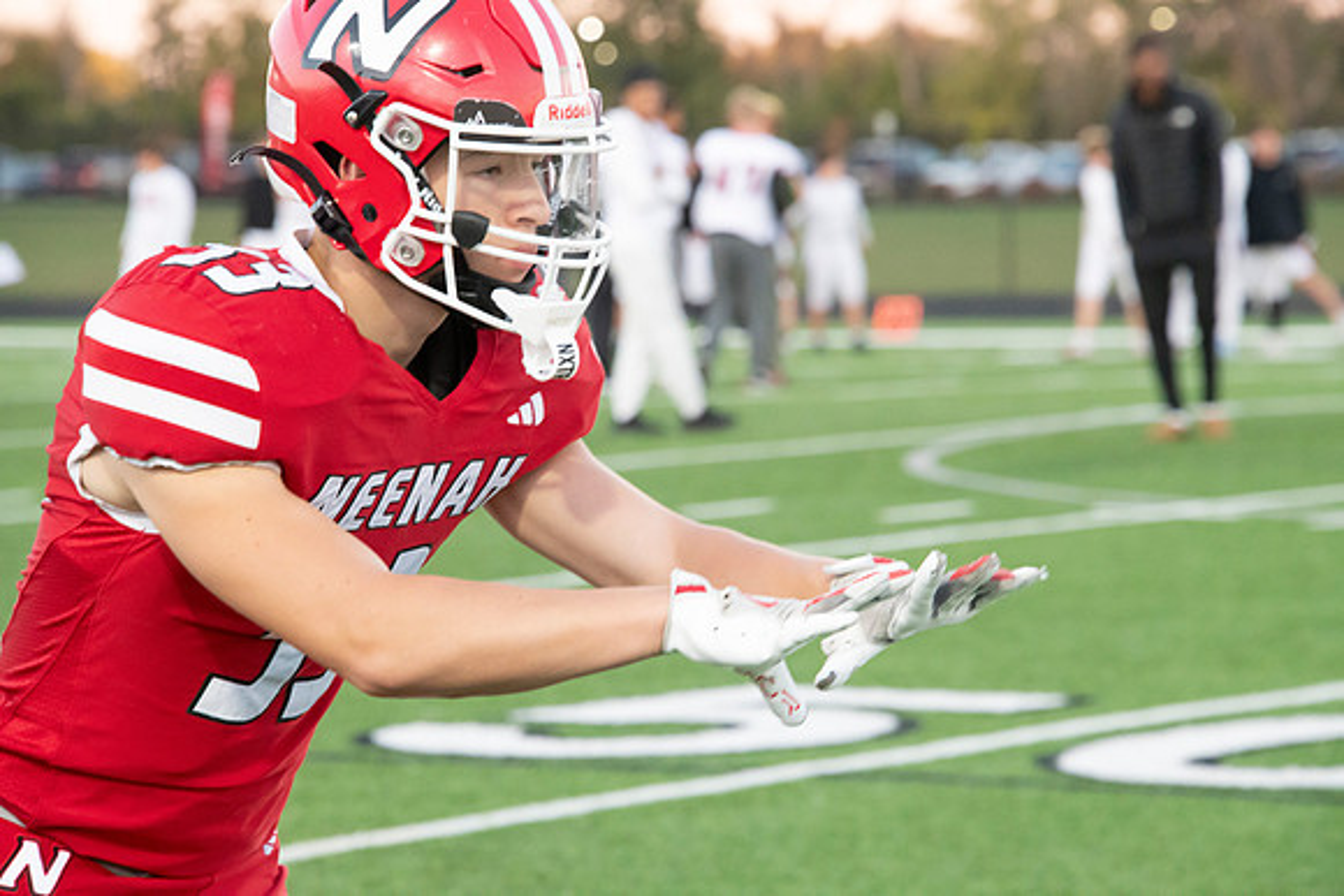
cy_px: 448
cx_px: 672
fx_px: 7841
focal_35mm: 210
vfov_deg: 6.5
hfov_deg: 9.8
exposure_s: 1/320
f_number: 9
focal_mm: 210
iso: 8000
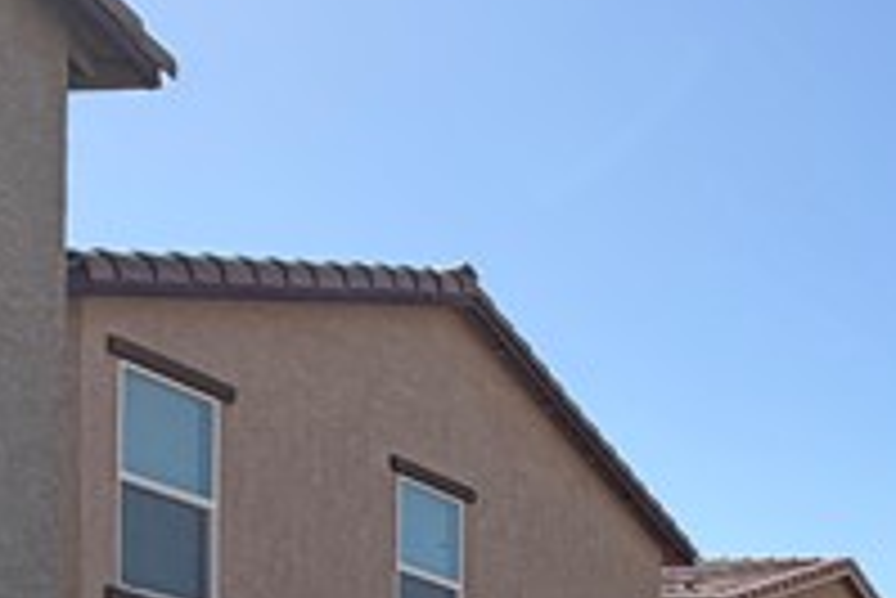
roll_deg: -1.8
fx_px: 1868
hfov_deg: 21.8
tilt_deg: +0.4
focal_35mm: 75
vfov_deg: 16.4
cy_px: 935
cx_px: 1391
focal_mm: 2.22
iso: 20
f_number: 2.2
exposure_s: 1/820
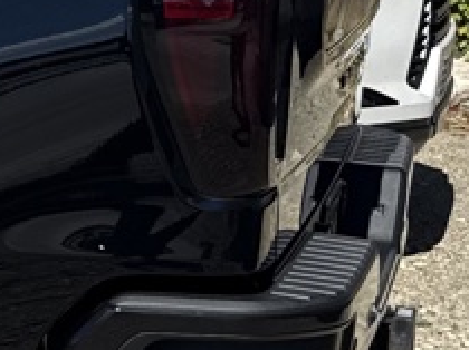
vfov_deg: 9.8
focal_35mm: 151
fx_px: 2044
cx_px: -650
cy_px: 74
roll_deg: +4.0
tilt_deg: -5.9
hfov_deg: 11.1
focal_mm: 6.76
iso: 80
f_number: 1.78
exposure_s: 1/5714
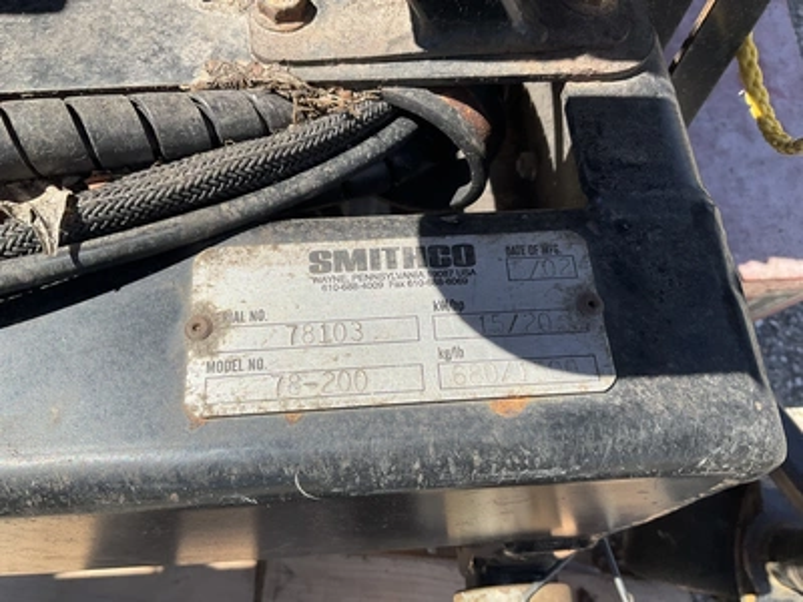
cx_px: 402
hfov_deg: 61.7
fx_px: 673
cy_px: 301
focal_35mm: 29
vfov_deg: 48.2
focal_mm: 3
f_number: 1.8
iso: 25
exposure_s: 1/1168
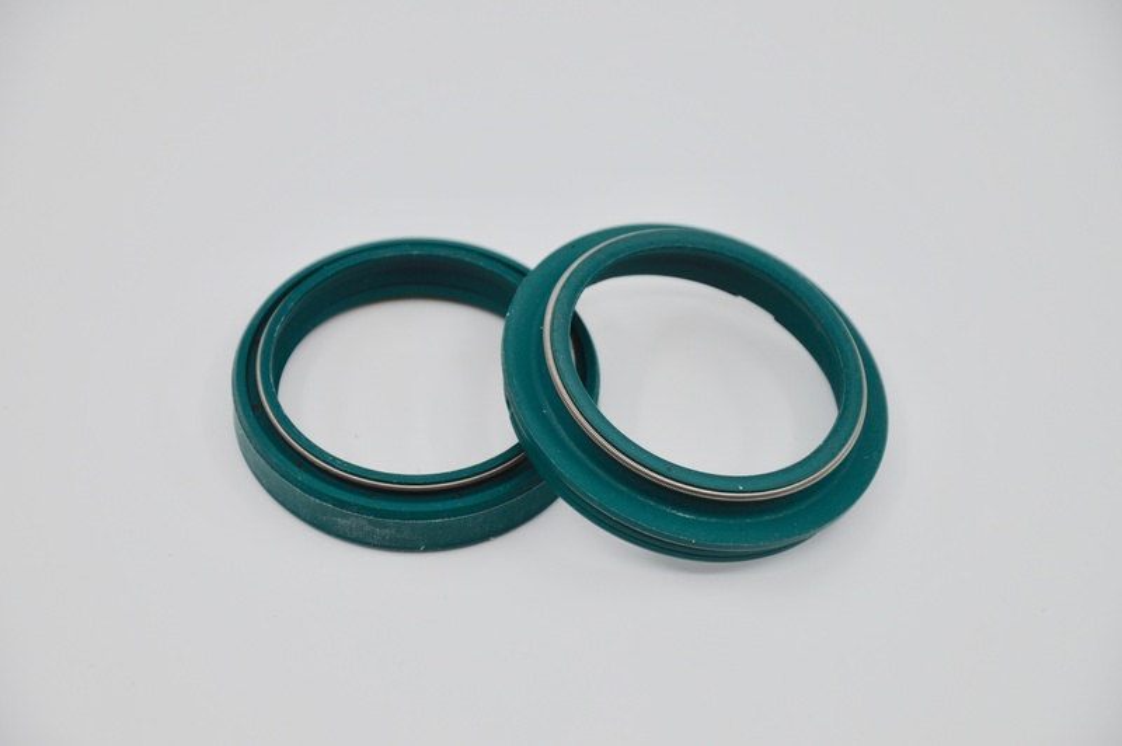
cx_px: 561
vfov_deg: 8.7
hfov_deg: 13.1
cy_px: 373
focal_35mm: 158
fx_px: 4905
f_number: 6.3
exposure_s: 1/160
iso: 100
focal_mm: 105
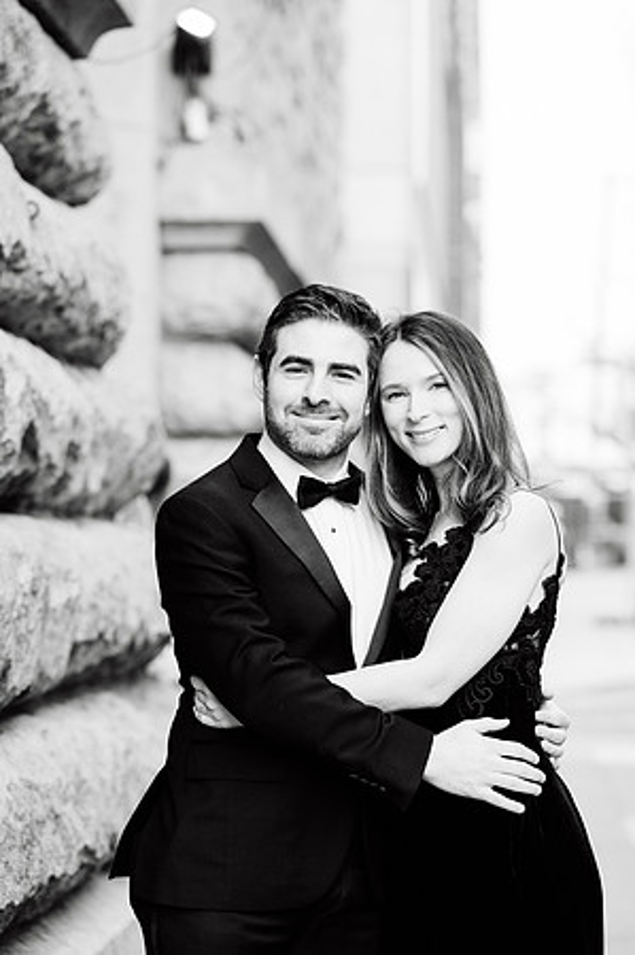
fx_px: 3182
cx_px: 318
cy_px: 478
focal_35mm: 120
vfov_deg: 17.1
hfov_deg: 11.4
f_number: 4
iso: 400
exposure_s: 1/250
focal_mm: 120
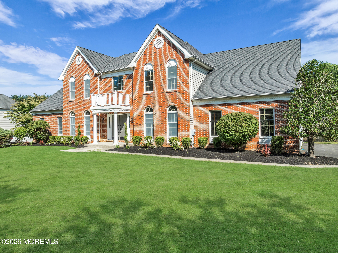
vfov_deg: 56.8
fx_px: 234
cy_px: 126
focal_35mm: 24
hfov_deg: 71.6
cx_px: 169
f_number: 2.8
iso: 130
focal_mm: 12.29
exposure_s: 1/2000
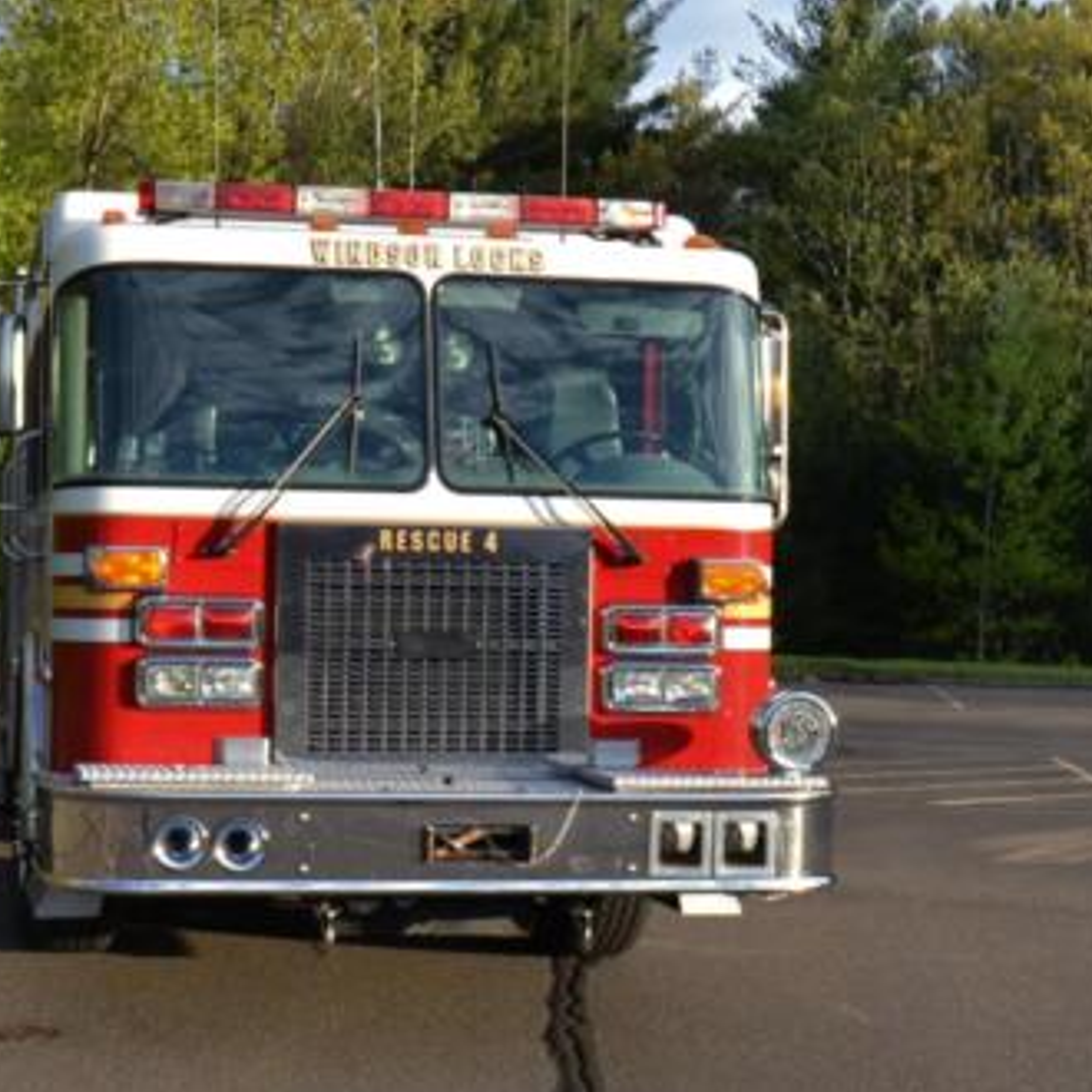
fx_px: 964
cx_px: 404
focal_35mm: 27
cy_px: 548
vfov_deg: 59.1
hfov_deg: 58.3
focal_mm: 14
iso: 100
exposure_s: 1/160
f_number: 5.6
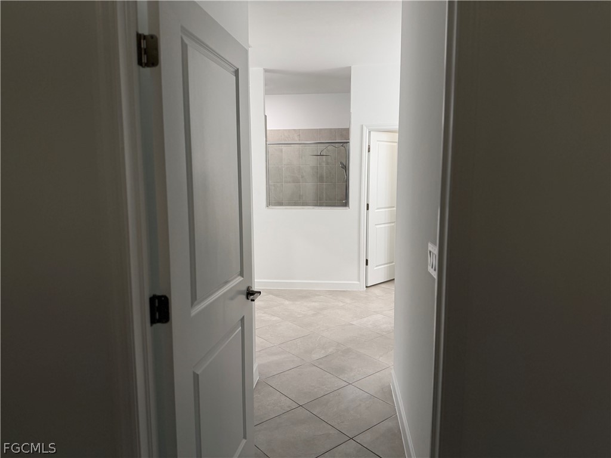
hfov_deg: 71.6
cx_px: 306
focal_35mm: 24
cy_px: 229
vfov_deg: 56.8
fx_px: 424
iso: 125
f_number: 1.78
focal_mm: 6.76
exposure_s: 1/120
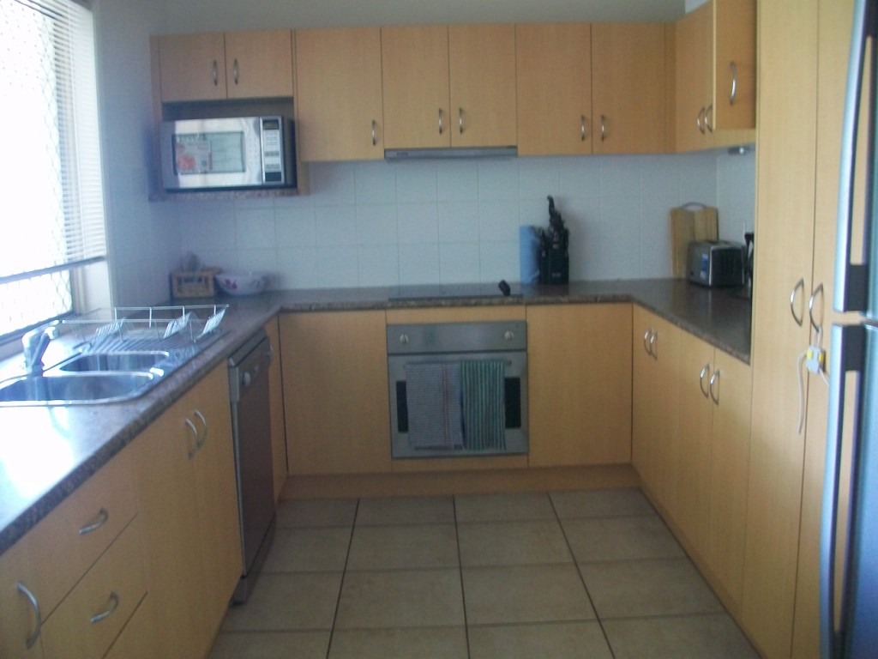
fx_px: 812
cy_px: 330
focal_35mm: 32
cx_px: 439
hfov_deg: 56.8
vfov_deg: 44.2
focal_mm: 5.7
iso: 160
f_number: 2.8
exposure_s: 1/8
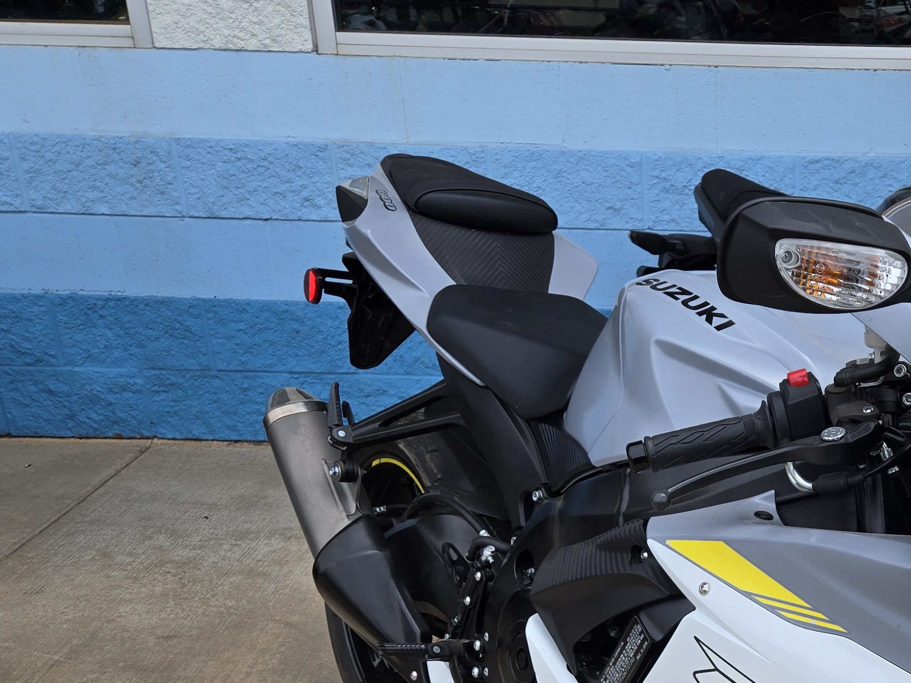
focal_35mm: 52
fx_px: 1369
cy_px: 662
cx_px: 828
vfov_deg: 26.7
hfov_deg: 34.6
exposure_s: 1/1050
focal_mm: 5.4
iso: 25
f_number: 1.8
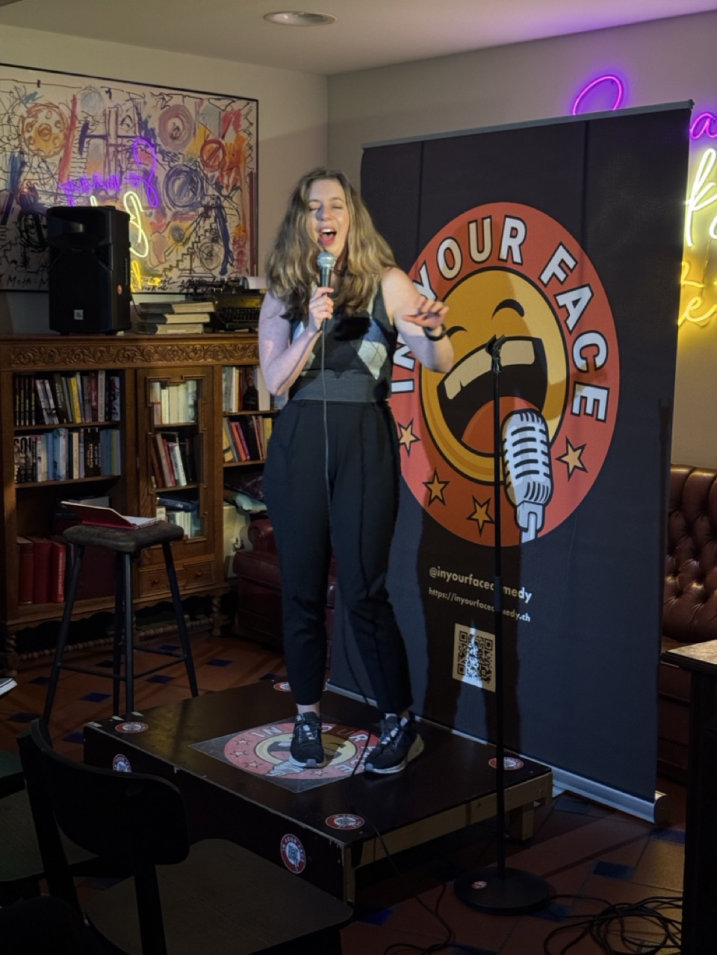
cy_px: 478
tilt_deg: -6.8
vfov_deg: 39.7
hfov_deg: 30.3
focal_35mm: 48
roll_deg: -0.9
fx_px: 1326
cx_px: 358
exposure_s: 1/34
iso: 400
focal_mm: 6.76
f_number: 1.78
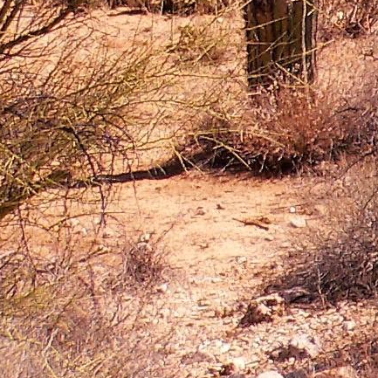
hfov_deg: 8.3
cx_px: 1002
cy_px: -429
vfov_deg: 8.7
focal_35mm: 188
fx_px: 2323
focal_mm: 6
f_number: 2.8
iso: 100
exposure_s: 1/1000
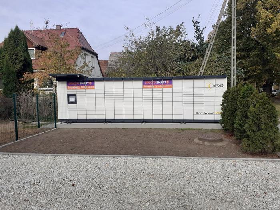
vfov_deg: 51.4
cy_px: 105
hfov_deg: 65.3
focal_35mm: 27
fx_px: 218
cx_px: 140
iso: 40
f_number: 1.9
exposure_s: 1/1361
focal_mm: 3.6
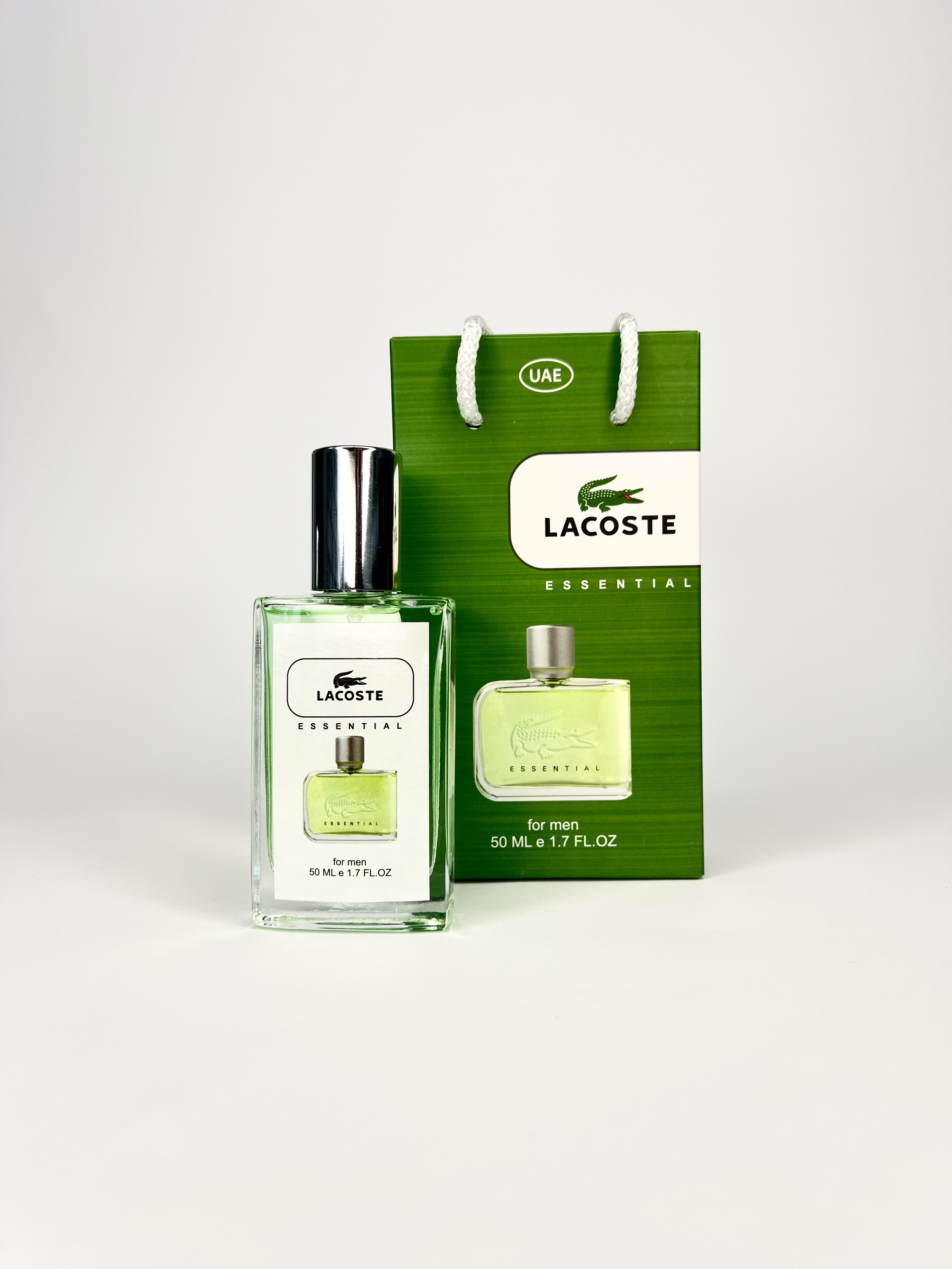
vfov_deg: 67.3
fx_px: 953
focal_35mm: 26
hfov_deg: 53.1
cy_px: 634
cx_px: 476
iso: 50
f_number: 1.5
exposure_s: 1/434
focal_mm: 5.7
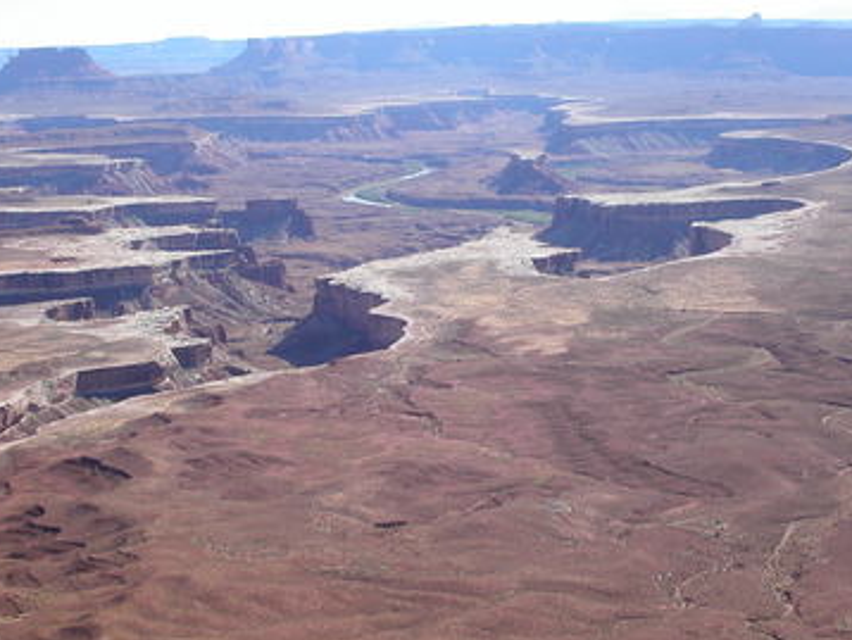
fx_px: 1650
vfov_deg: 22.0
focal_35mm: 67
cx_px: 400
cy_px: 319
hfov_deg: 28.9
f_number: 8
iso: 100
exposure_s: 1/180
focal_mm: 12.5
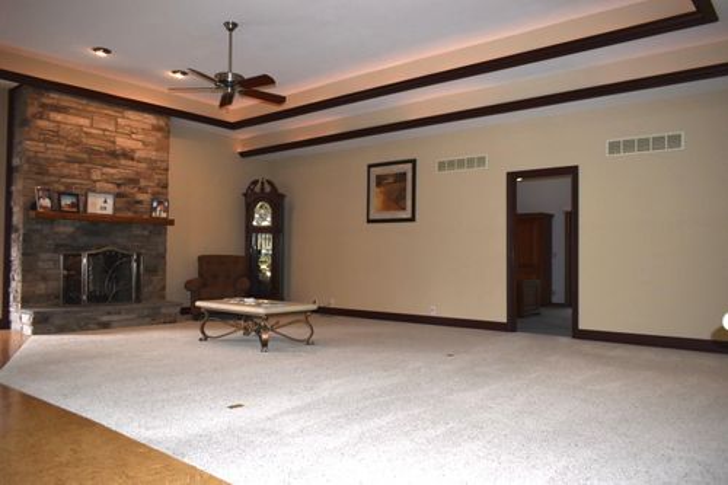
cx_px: 364
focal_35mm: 27
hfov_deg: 67.4
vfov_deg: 47.9
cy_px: 242
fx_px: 546
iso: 800
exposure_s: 1/125
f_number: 3.5
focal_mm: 18
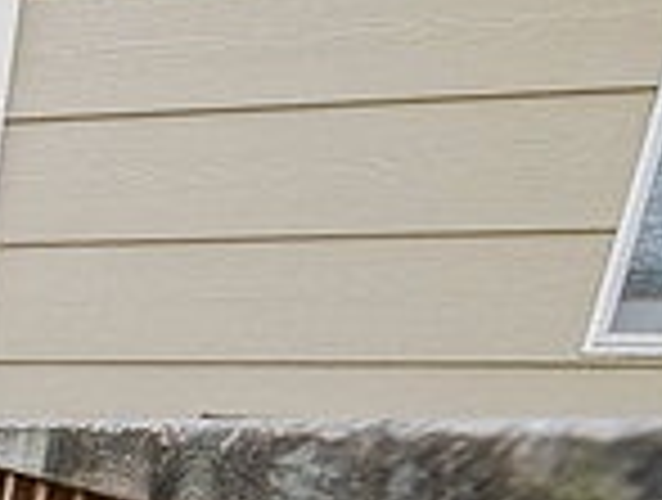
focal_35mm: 53
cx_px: -522
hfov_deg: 22.2
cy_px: 777
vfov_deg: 22.2
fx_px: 1016
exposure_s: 1/250
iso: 800
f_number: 10
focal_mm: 14
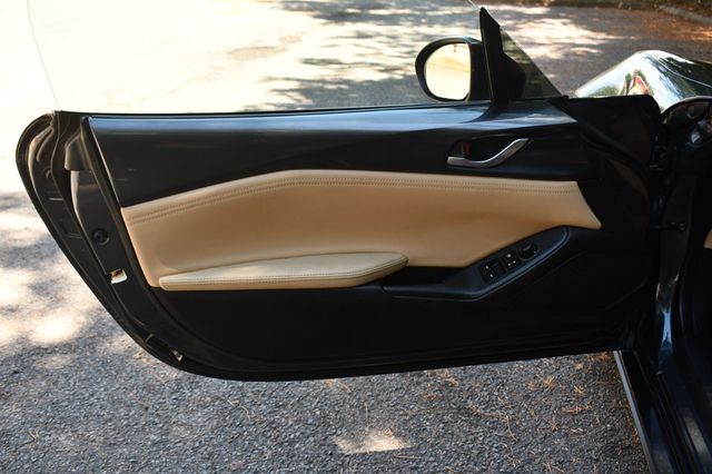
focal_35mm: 36
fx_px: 712
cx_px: 356
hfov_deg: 53.2
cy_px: 237
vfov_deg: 36.8
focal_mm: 24
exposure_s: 1/250
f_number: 5.6
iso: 400
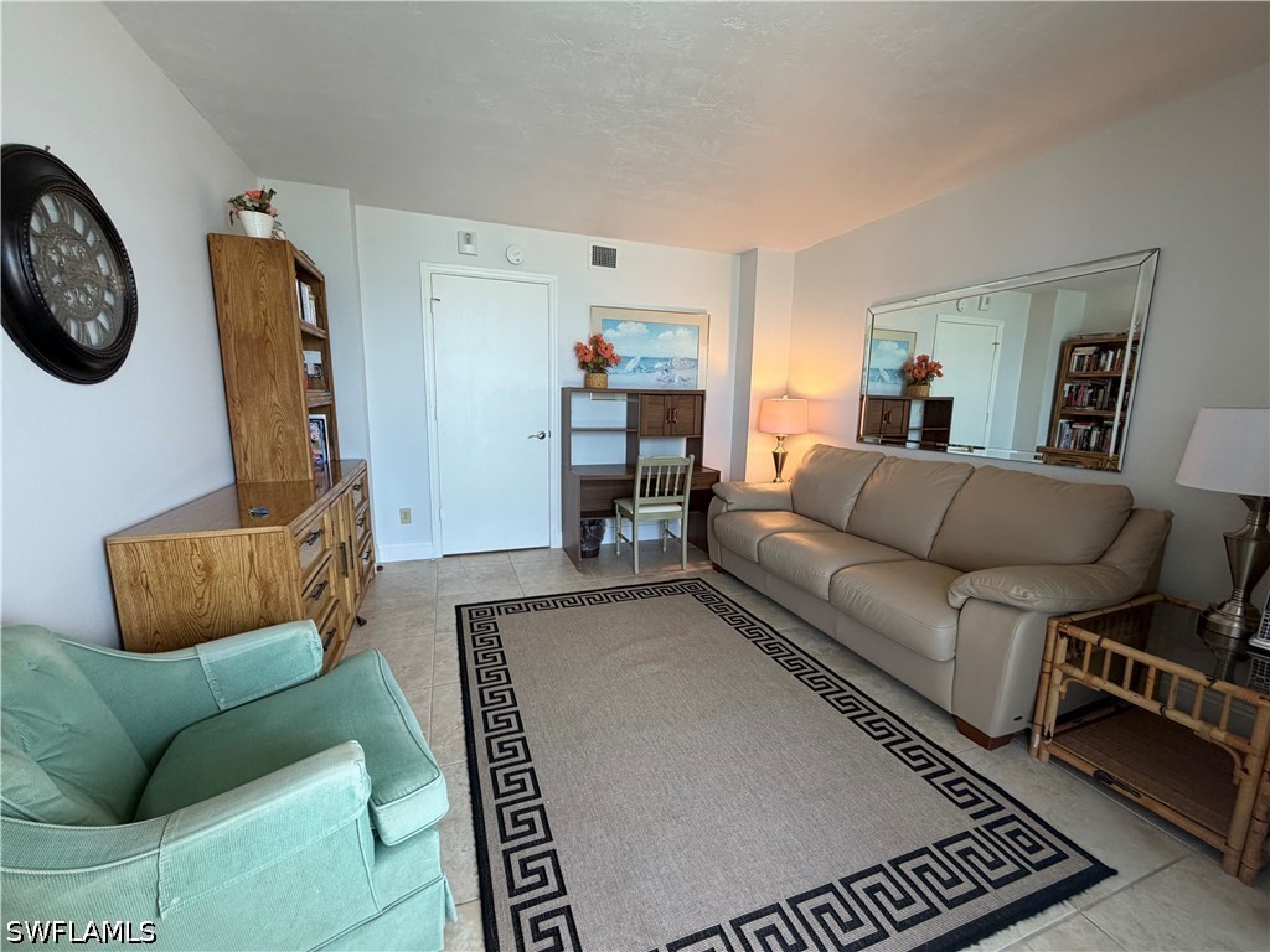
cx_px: 635
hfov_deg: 102.1
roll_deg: -1.4
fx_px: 514
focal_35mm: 14
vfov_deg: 85.7
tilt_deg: -8.7
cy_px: 476
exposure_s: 1/120
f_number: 2.2
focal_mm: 2.22
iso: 200
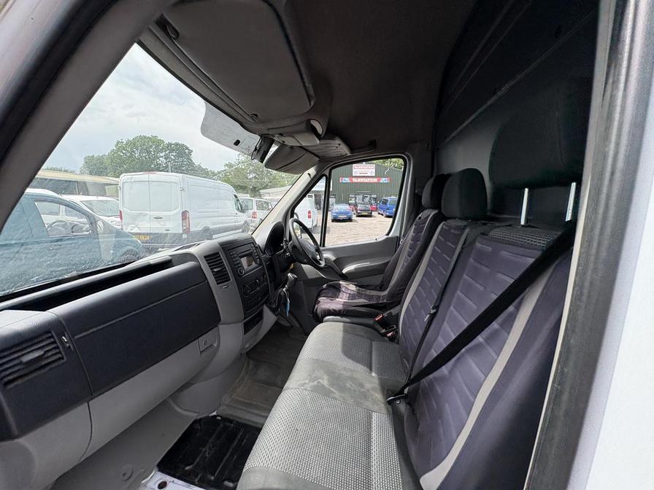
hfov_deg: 102.1
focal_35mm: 14
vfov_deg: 85.7
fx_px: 265
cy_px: 245
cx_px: 327
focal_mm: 2.22
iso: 64
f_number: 2.2
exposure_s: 1/968
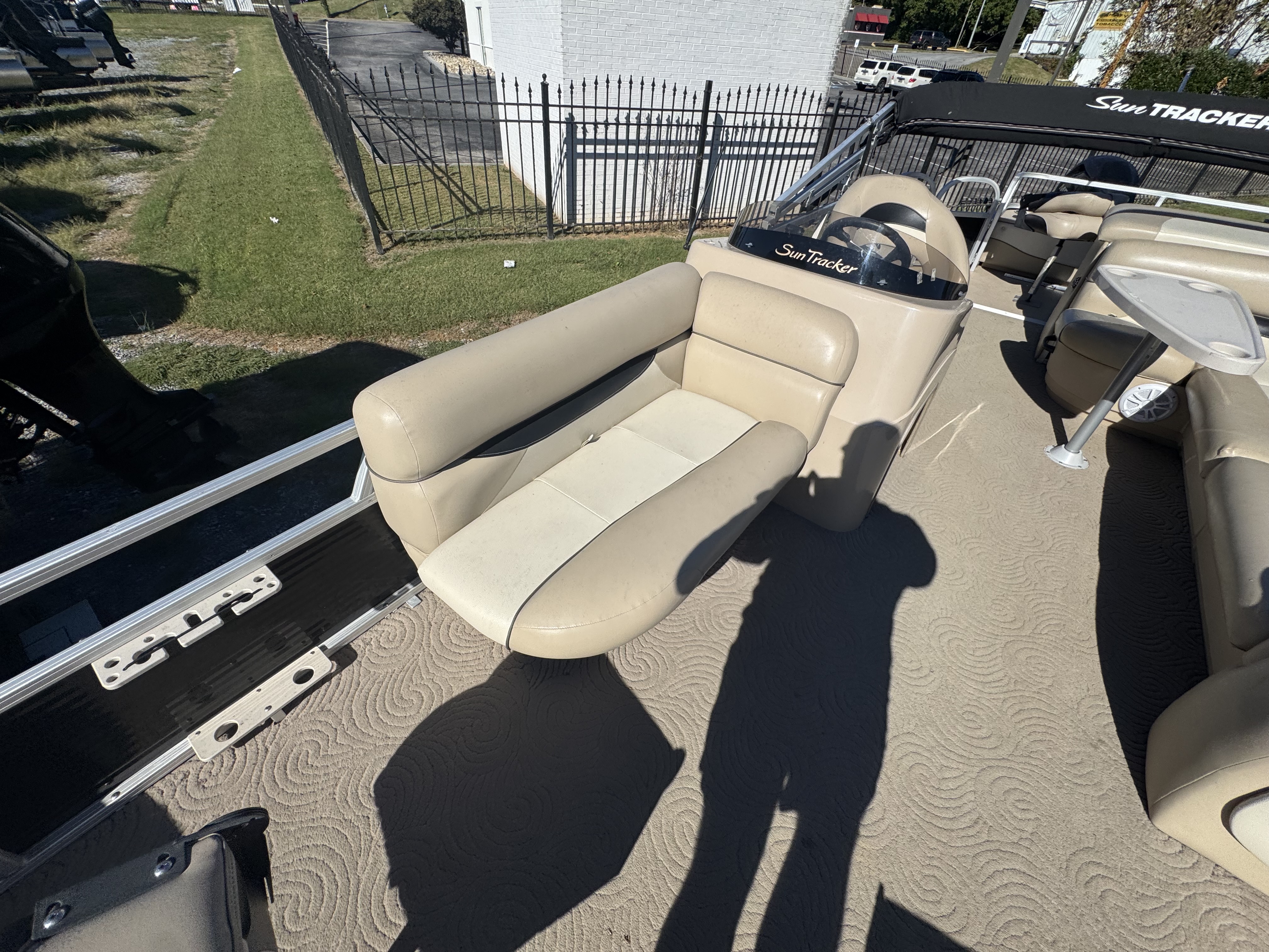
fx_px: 513
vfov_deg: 85.7
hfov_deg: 102.1
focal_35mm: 14
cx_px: 634
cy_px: 476
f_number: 2.2
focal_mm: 2.22
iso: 50
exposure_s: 1/3906
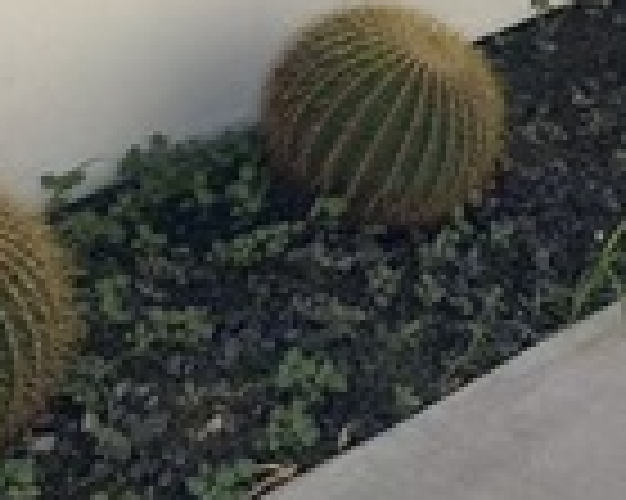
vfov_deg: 11.8
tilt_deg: -8.1
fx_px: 2259
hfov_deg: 14.7
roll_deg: +0.6
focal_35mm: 122
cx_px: 937
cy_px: -374
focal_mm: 5.7
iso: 50
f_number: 1.5
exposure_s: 1/2457
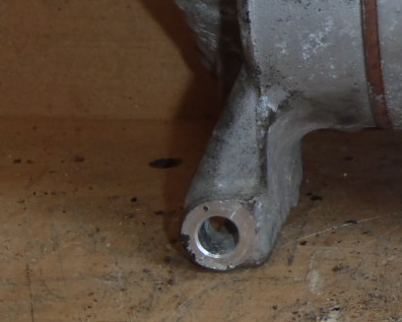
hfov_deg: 15.3
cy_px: -79
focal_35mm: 120
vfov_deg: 12.5
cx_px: 521
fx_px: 1428
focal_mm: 6.83
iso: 100
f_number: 4.6
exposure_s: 1/40
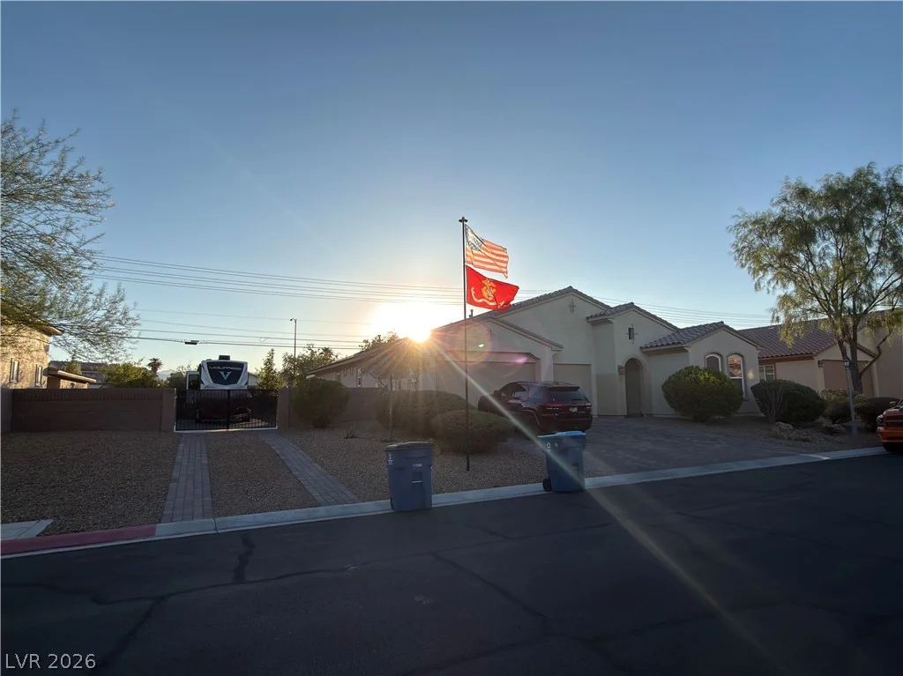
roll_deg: +1.4
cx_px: 452
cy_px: 338
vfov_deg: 65.9
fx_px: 521
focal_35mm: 20
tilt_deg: +6.5
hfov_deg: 81.8
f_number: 2.2
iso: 16
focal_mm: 2.22
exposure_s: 1/615
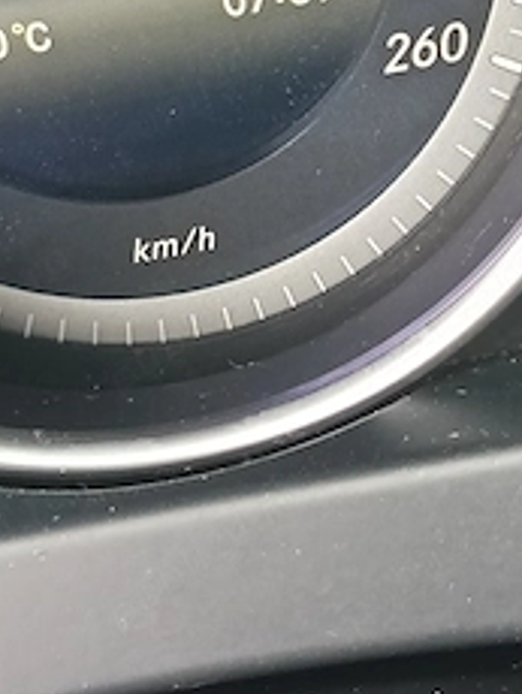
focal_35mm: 99
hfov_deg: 15.0
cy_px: 121
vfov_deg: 19.6
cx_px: 266
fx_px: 1987
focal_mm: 3.98
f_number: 1.8
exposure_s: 1/50.3
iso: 500
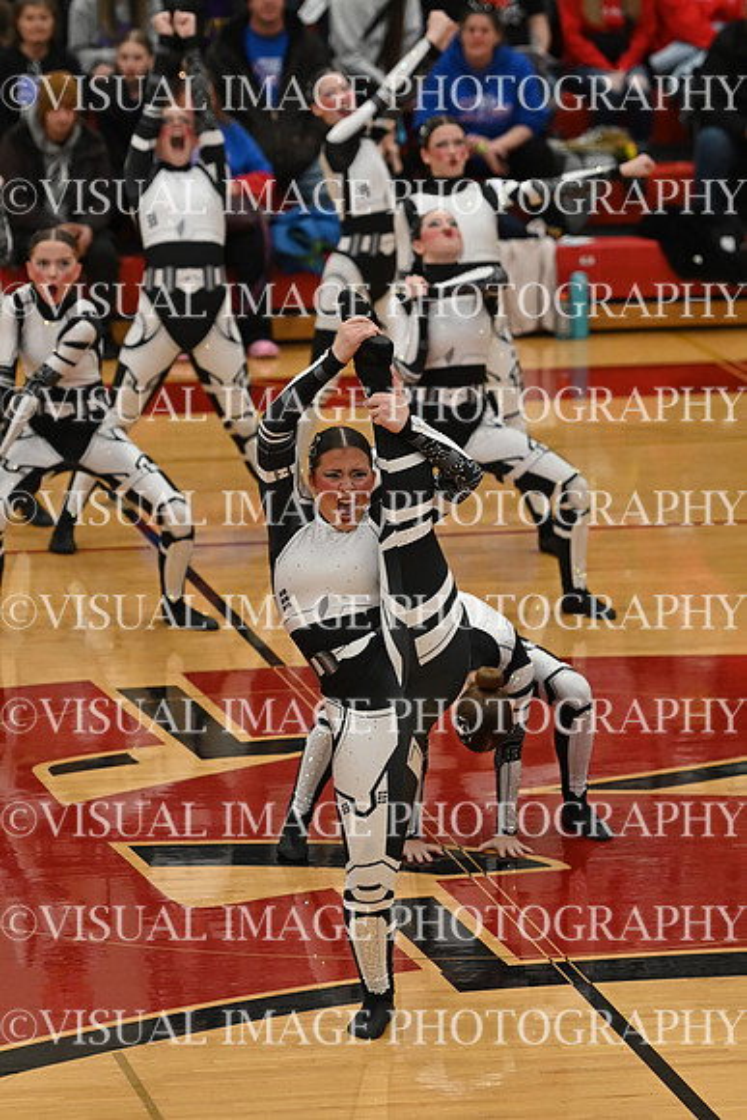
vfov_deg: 10.2
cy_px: 560
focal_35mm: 202
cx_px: 374
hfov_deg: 6.8
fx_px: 6283
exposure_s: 1/400
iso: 3200
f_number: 4
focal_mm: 135
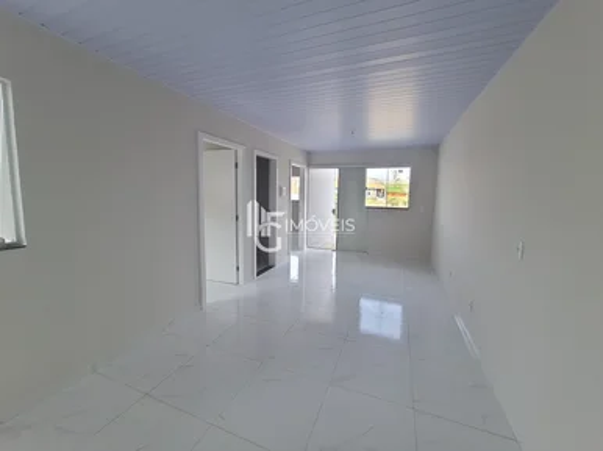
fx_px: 226
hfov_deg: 106.2
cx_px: 302
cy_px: 226
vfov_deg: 89.9
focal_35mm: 13
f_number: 2.2
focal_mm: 1.74
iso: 50
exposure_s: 1/120
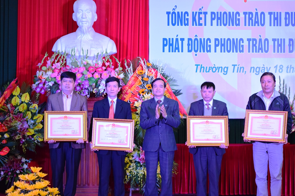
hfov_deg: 24.6
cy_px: 98
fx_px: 676
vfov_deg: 16.6
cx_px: 148
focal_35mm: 82
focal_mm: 55
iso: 2800
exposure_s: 1/125
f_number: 5.6
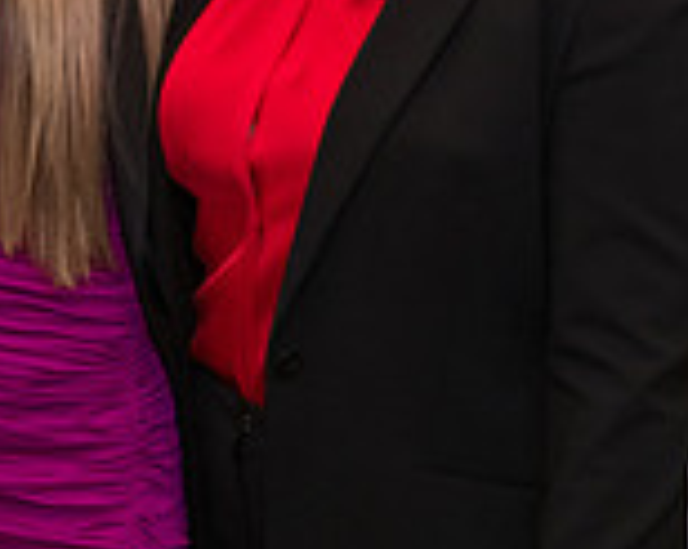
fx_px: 2767
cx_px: -92
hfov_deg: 13.8
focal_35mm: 136
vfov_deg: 11.1
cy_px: -97
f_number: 3.5
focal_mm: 32
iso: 1000
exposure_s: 1/100
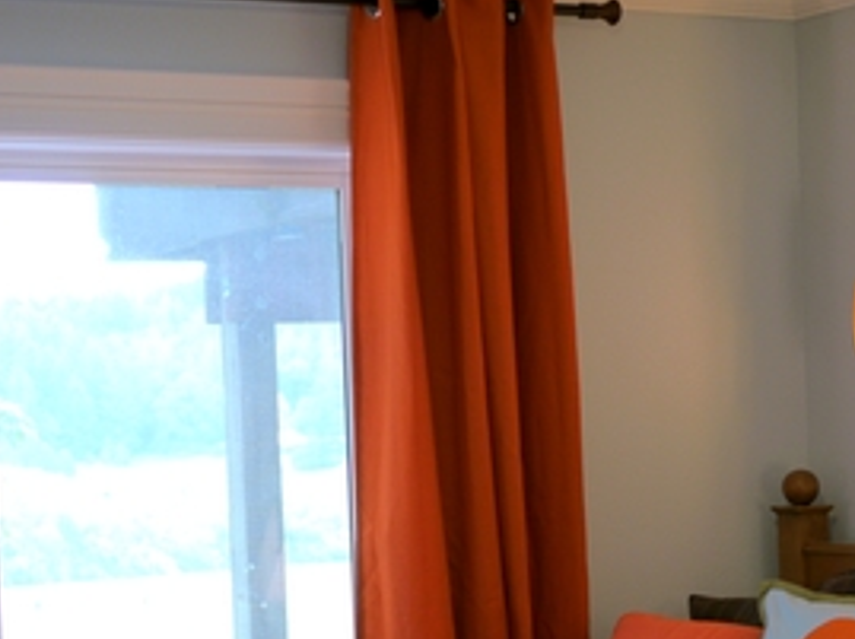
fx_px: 2639
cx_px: 548
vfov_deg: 13.6
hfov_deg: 18.4
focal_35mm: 107
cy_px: 606
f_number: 1.6
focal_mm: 25
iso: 160
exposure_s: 1/125
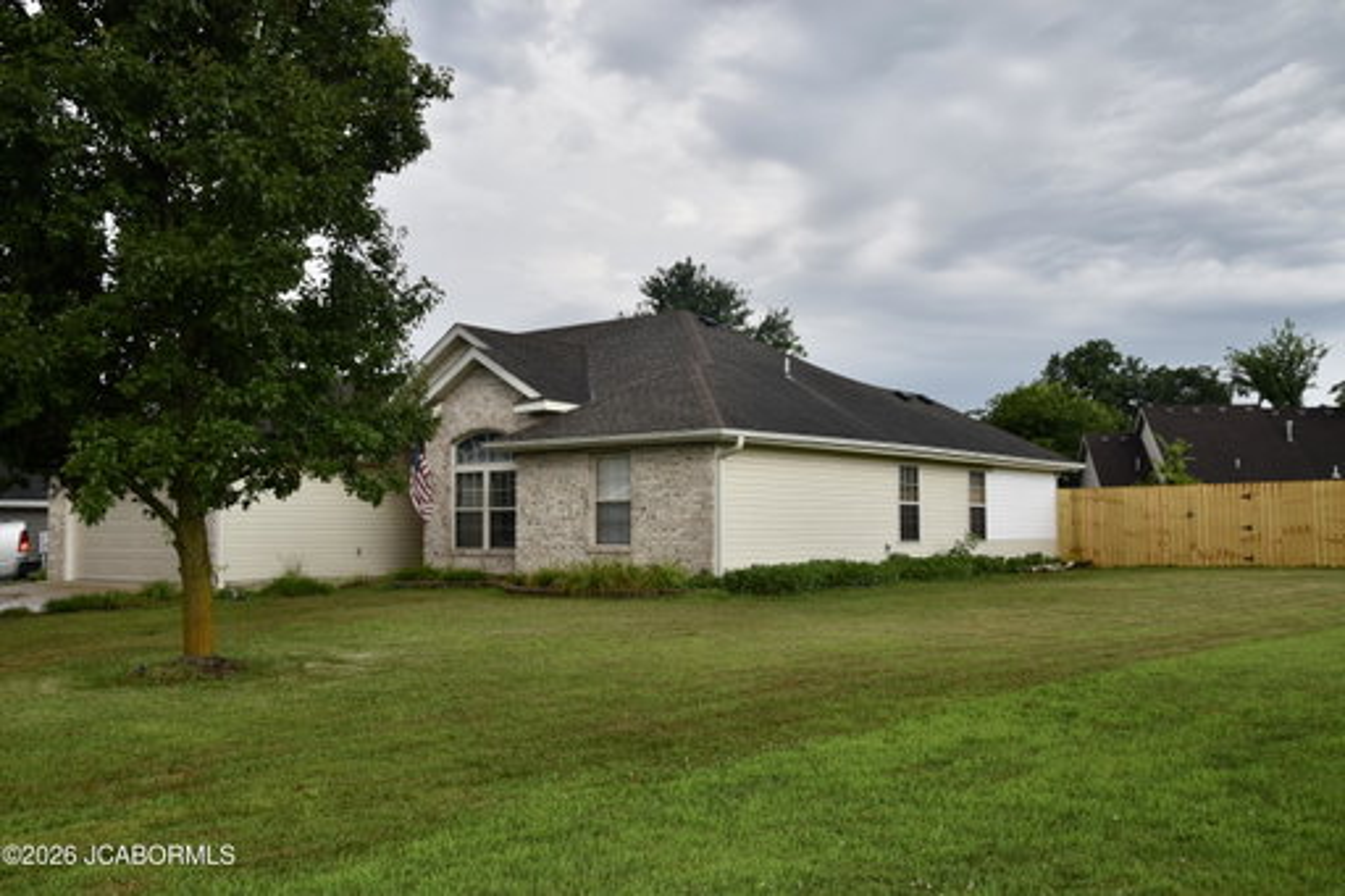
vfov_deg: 39.9
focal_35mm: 33
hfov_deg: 57.2
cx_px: 672
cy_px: 448
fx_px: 1232
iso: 100
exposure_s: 1/160
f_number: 6.3
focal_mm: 22
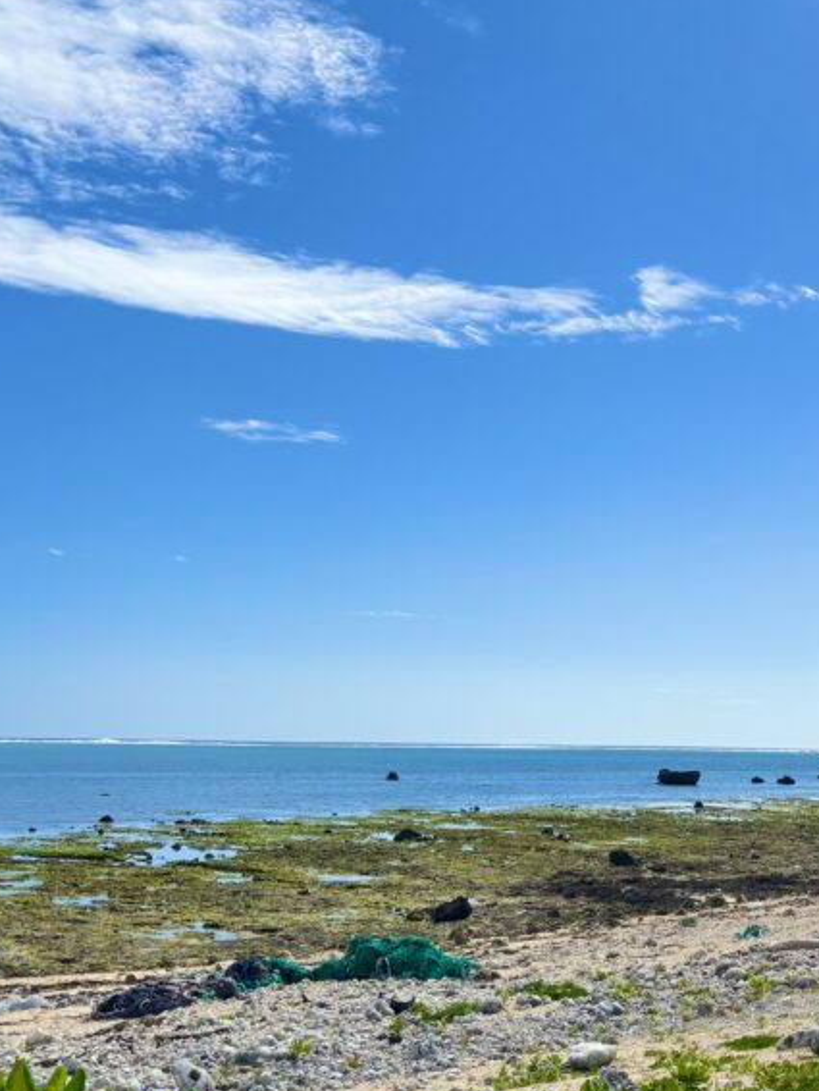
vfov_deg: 40.4
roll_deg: -1.5
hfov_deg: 29.6
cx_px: 740
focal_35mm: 47
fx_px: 1482
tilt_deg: +5.9
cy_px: 594
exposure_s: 1/9901
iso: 50
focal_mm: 5.96
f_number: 1.6
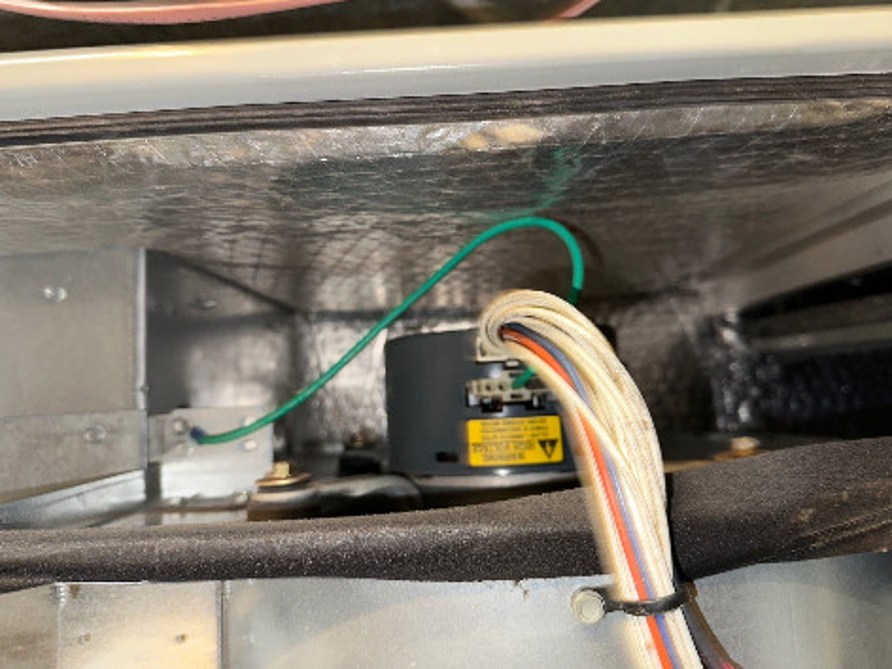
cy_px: 313
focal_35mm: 61
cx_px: 466
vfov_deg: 24.0
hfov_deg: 31.7
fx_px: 1572
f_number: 2.8
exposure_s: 1/23
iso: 20
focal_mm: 6.6
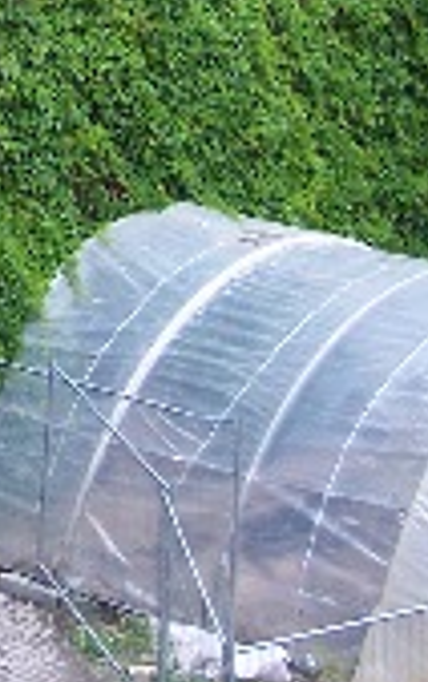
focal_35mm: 143
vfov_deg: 14.1
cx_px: -458
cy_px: -182
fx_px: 2662
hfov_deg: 8.6
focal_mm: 8
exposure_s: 1/125
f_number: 2.8
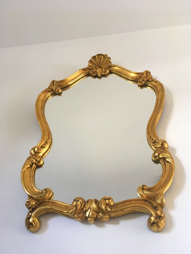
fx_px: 213
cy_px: 127
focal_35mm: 29
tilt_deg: +47.0
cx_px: 96
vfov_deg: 61.7
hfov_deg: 48.2
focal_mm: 4.15
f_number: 2.2
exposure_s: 1/33
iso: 80
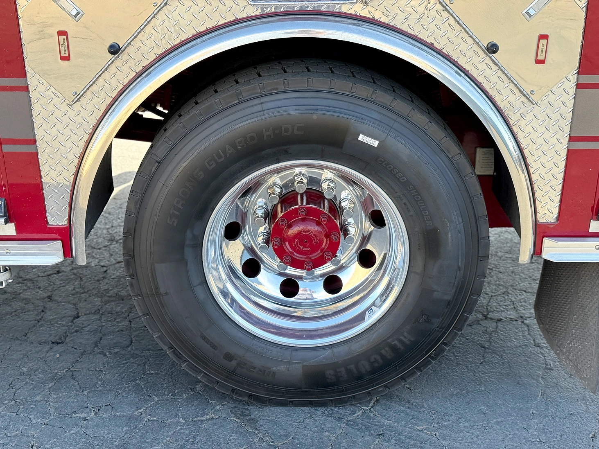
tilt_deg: -22.2
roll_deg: -0.9
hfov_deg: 39.7
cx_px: 300
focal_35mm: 48
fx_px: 831
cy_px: 224
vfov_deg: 30.3
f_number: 1.78
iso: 100
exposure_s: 1/675
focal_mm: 6.76
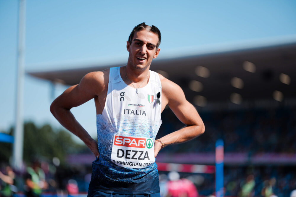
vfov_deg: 11.2
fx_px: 1003
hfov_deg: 16.8
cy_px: 98
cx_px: 148
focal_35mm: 122
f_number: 2
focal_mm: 122
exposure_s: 1/4000
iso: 100
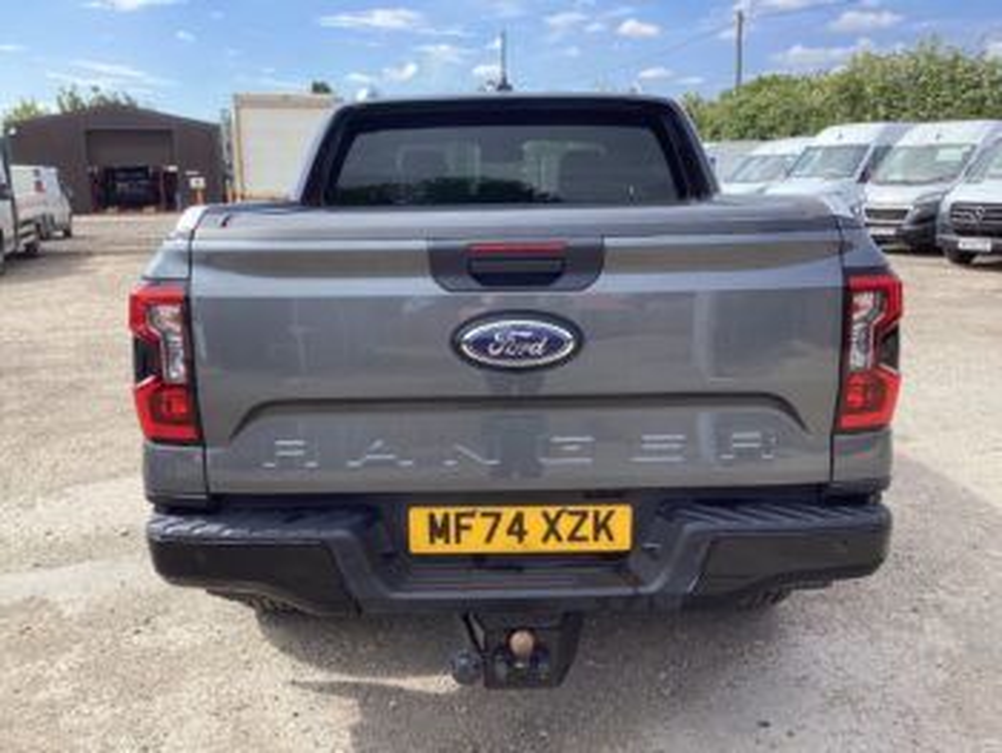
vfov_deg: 45.5
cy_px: 376
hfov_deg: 58.3
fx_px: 898
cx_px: 501
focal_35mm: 31
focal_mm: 3.3
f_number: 2.4
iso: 25
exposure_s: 1/586
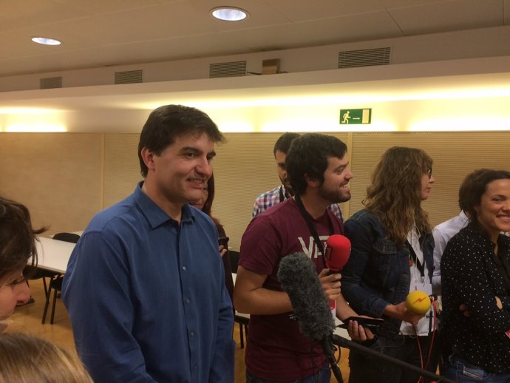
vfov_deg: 48.3
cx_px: 255
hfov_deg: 61.6
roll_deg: -2.8
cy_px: 192
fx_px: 427
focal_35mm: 29
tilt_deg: -4.1
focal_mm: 4.15
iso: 64
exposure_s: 1/33
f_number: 2.2
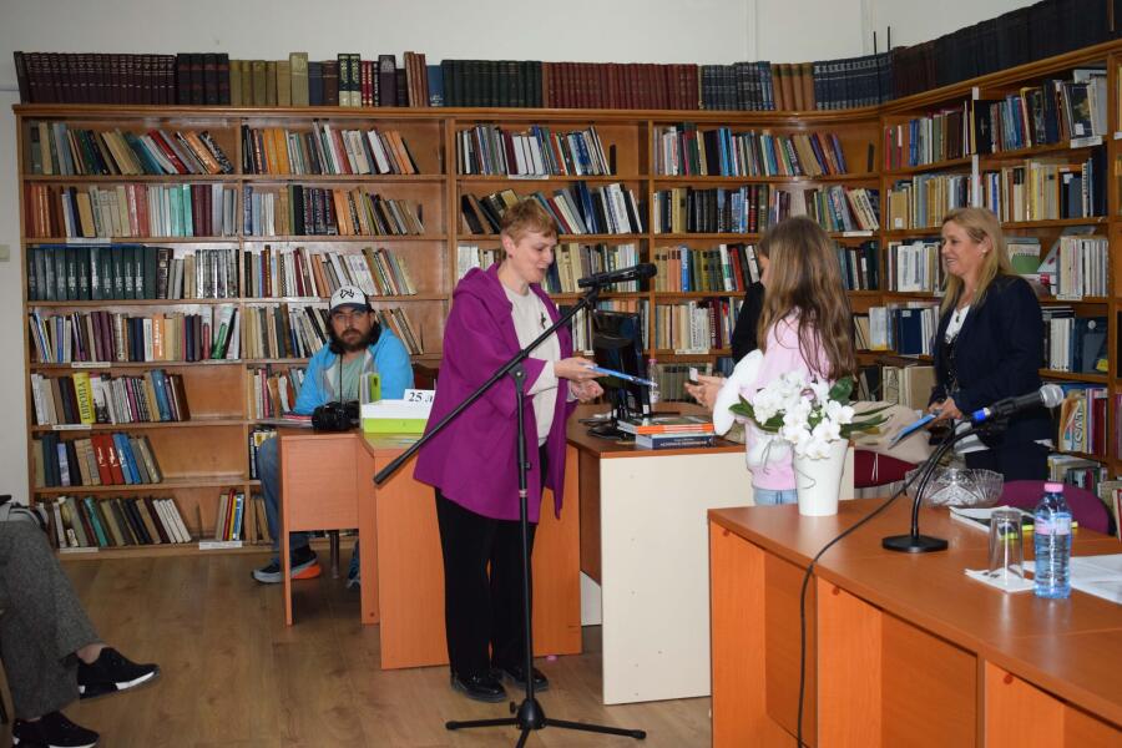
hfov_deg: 42.3
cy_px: 374
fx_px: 1449
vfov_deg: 28.9
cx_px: 561
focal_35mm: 46
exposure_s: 1/80
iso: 800
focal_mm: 31
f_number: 4.5
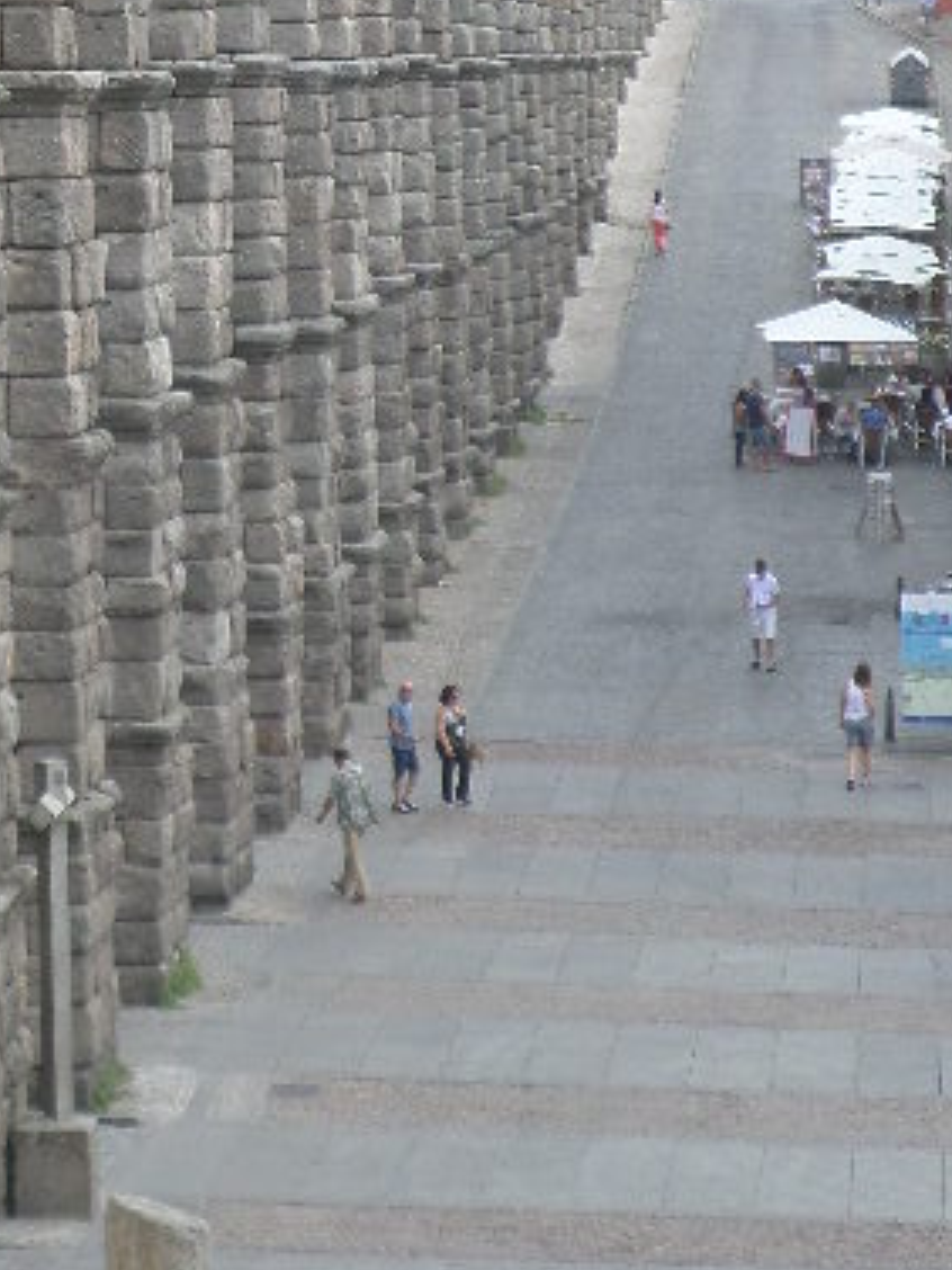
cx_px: -101
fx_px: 5390
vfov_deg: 13.3
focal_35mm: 147
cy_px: 3
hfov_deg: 10.0
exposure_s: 1/350
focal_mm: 9.7
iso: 80
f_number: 3.6
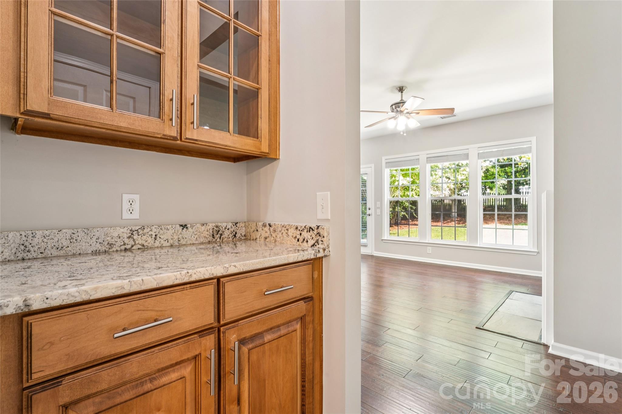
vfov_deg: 71.7
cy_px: 207
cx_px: 311
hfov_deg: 94.6
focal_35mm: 17
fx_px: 287
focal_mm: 16.6
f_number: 13
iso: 100
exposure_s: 2
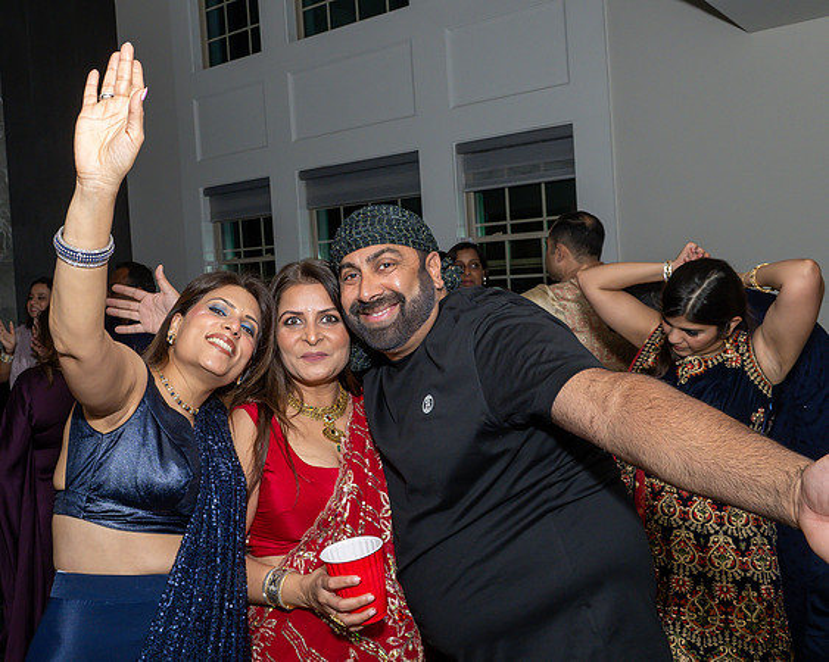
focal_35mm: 32
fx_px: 792
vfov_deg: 45.3
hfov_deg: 54.0
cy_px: 282
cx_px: 271
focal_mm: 17
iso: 800
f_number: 7.1
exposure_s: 1/250
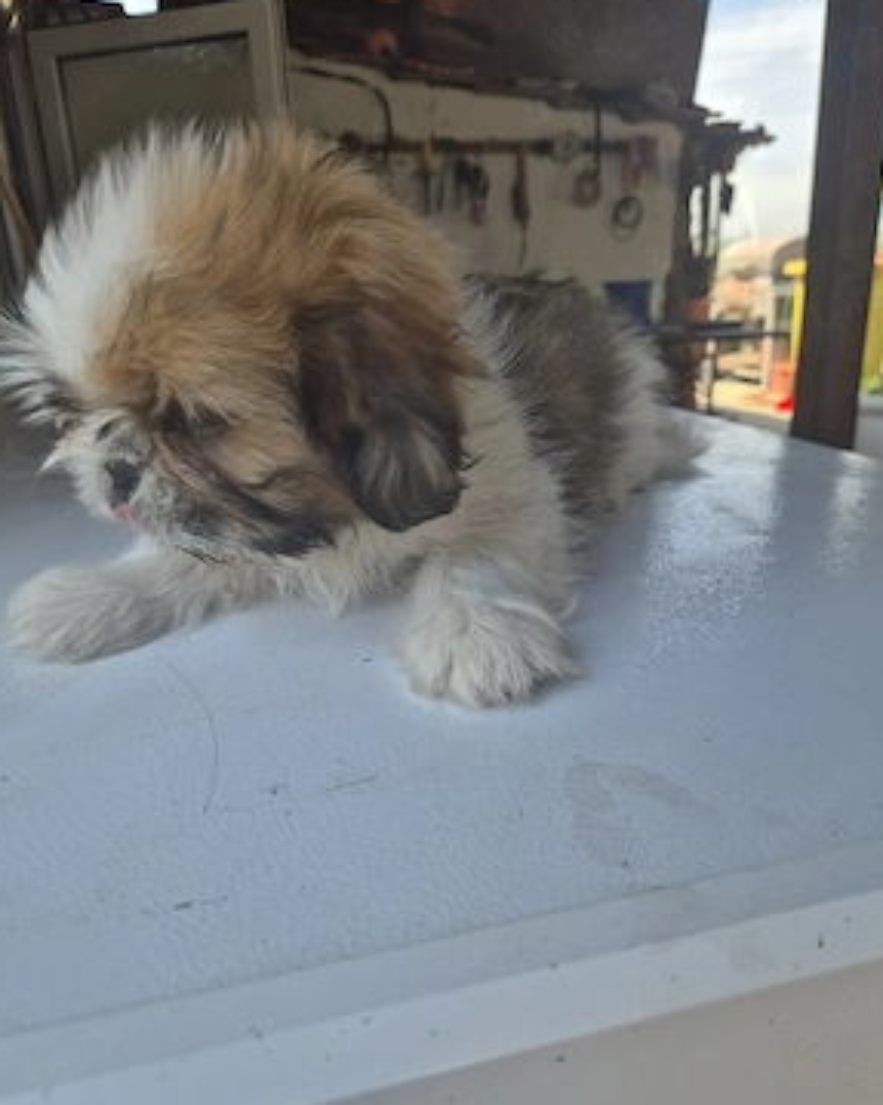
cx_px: 443
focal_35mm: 25
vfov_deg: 68.1
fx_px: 817
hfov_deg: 56.8
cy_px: 569
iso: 25
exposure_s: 1/556
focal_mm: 5.4
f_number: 1.8
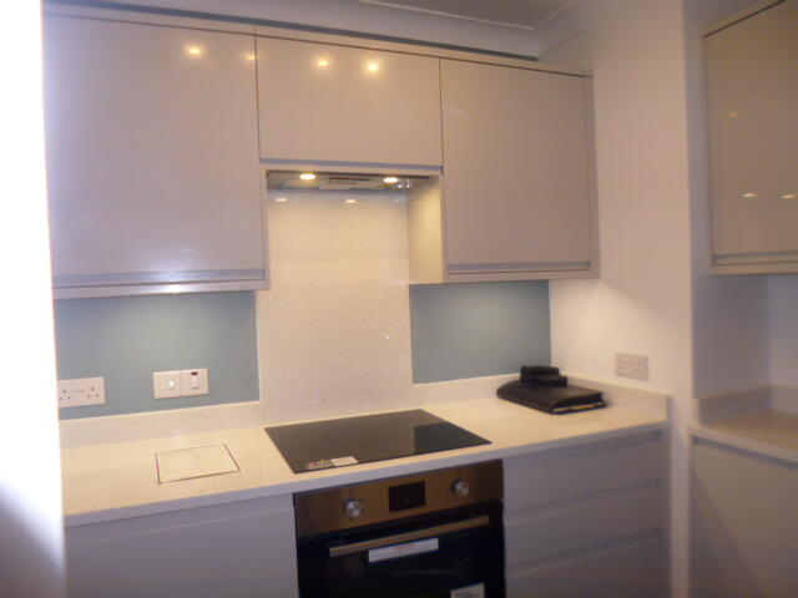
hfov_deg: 71.6
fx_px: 553
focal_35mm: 24
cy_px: 299
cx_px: 399
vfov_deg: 56.8
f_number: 2.5
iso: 100
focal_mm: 4.3
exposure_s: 1/60
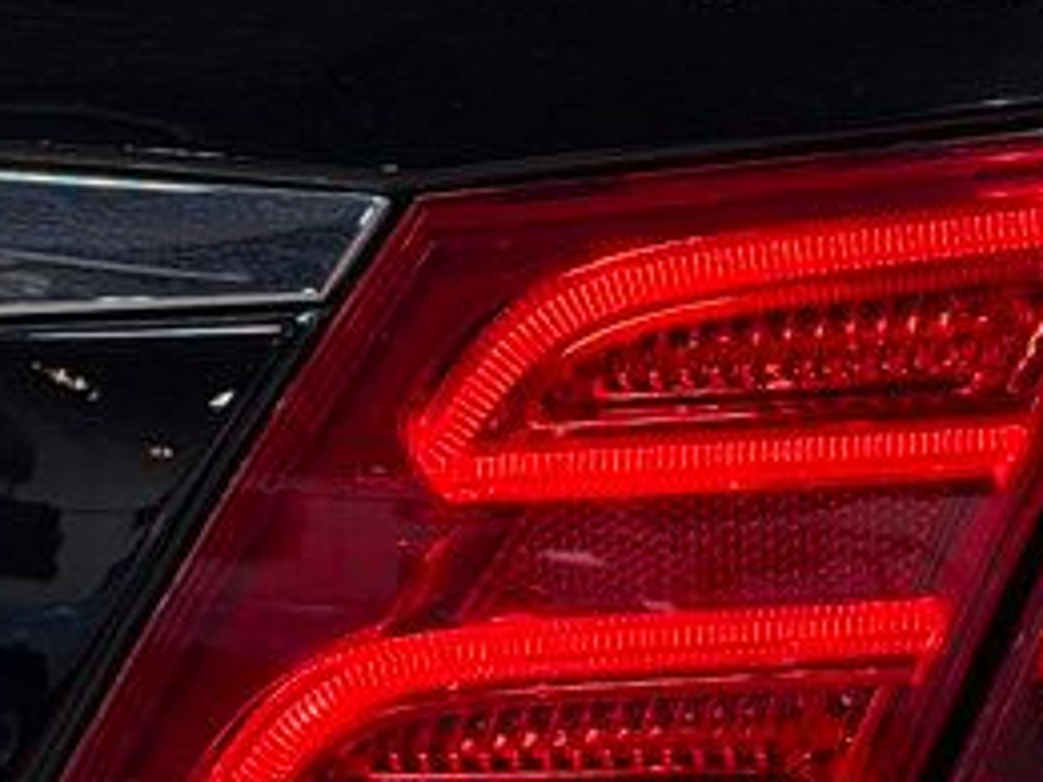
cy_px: 44
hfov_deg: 10.2
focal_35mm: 189
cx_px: 1424
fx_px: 5695
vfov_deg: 7.8
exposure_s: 1/187
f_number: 1.78
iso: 125
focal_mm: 6.76
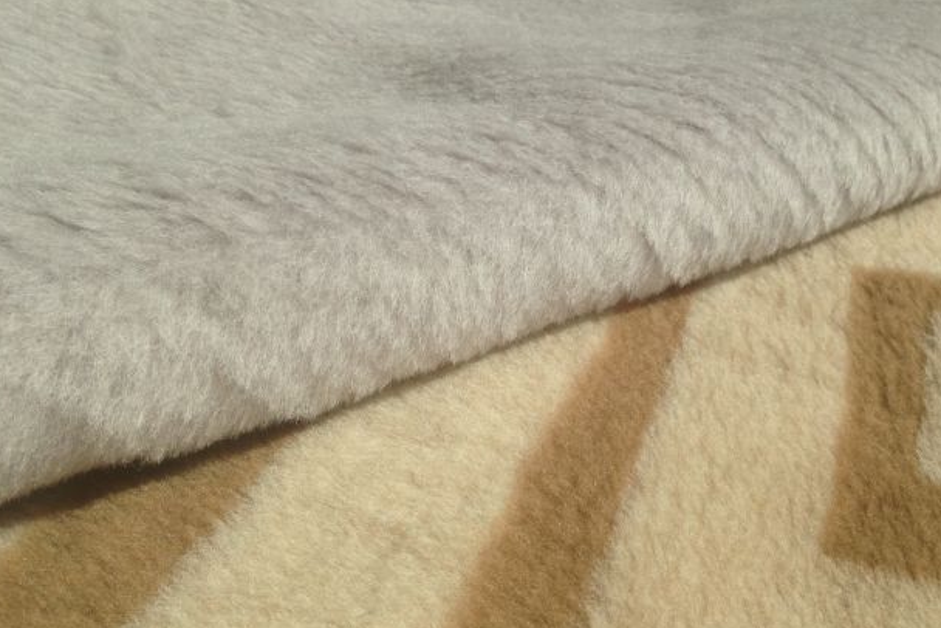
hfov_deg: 48.4
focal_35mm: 40
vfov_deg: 33.4
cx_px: 508
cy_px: 303
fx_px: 1046
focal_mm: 4.13
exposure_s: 1/2710
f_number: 2.4
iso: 50
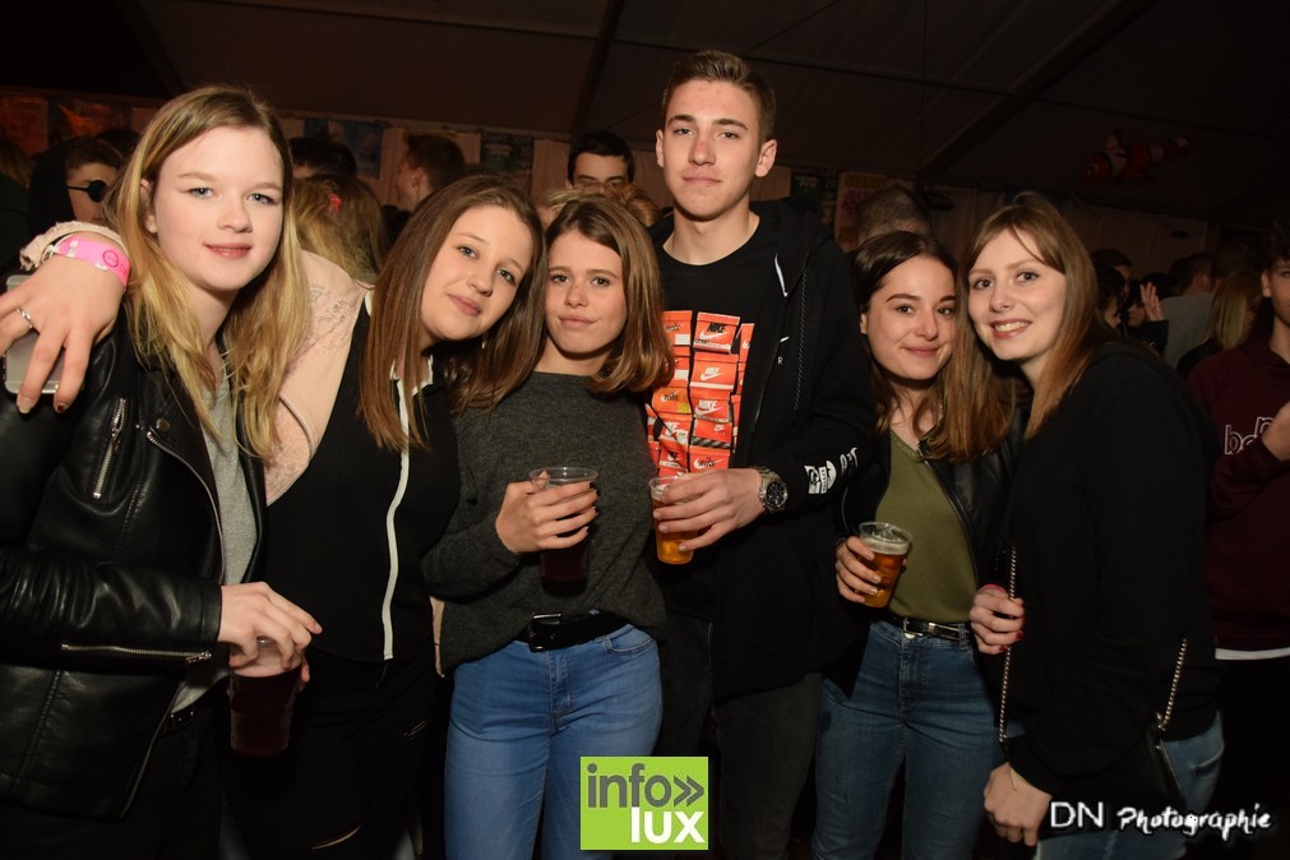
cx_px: 645
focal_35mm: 27
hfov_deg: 67.4
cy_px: 430
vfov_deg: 47.9
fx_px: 967
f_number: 3.5
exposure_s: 1/60
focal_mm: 18
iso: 1600
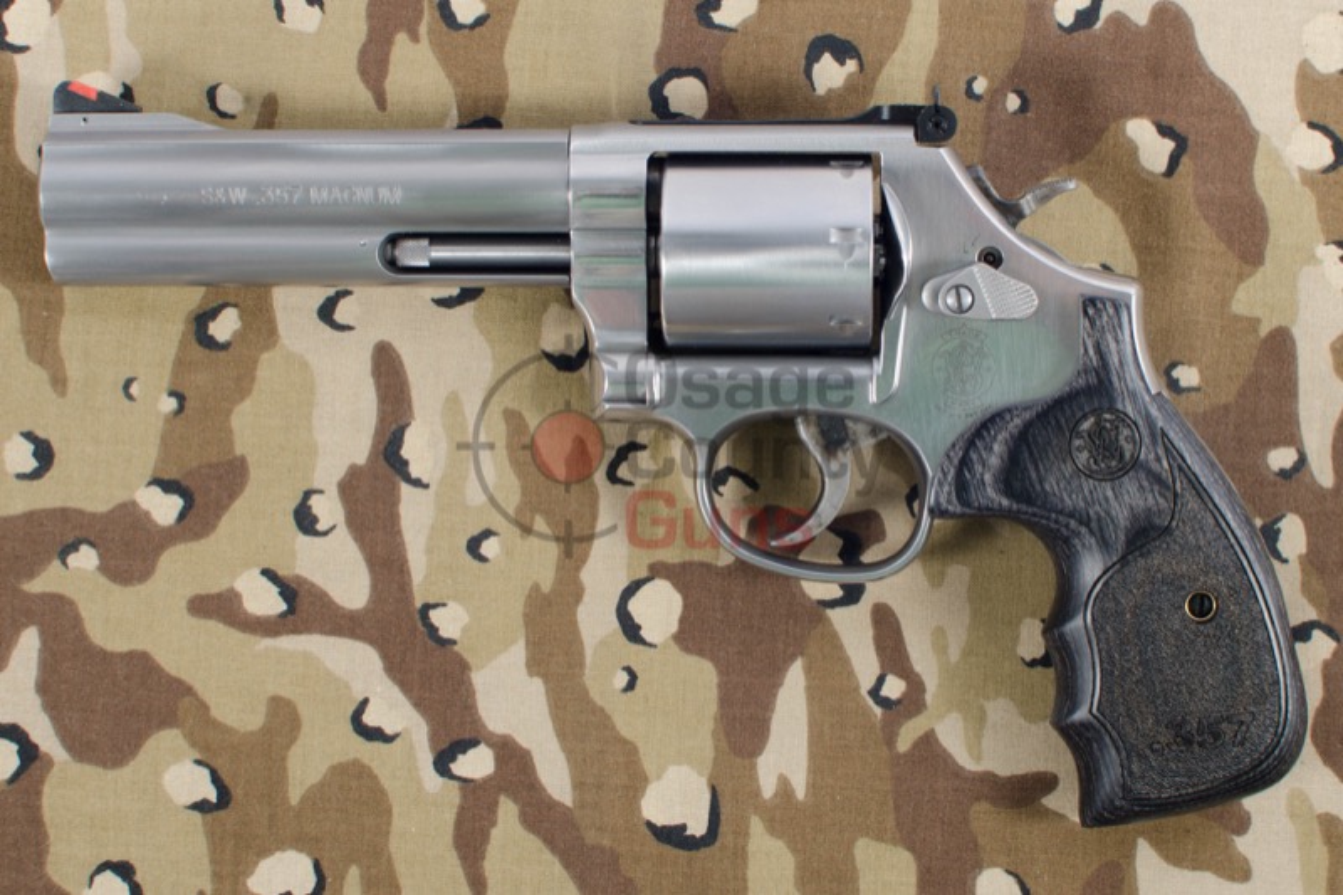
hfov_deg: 37.9
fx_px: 1958
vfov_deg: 25.7
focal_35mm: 52
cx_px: 672
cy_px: 448
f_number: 8
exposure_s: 1/200
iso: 160
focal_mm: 35
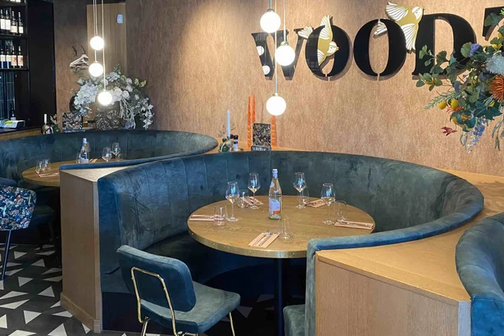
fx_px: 476
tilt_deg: -4.4
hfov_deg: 55.8
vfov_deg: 38.4
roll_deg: +0.7
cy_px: 112
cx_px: 253
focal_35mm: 34
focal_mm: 4.25
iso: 320
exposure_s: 1/50
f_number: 1.8
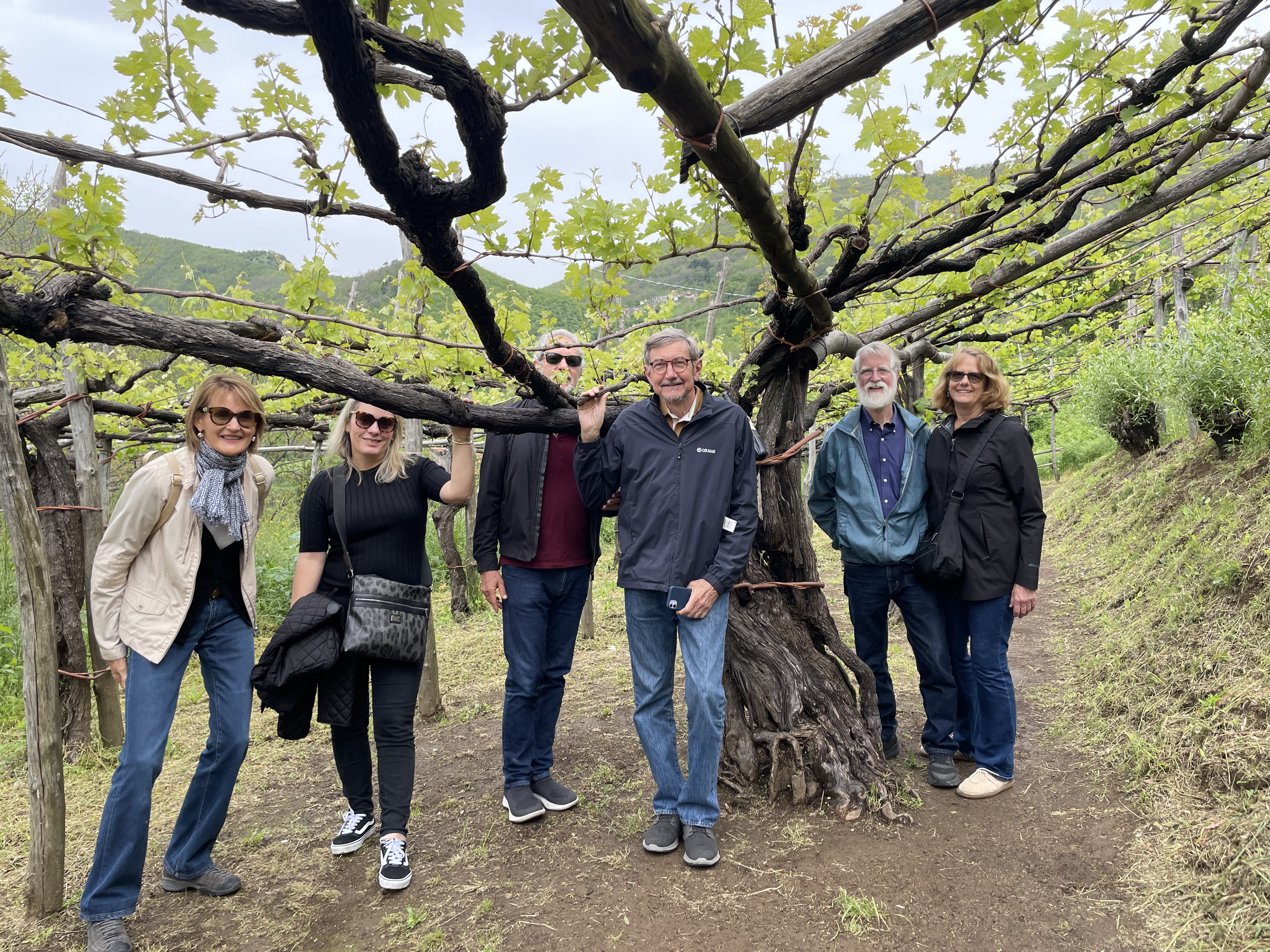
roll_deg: -2.0
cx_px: 635
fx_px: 954
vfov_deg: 53.1
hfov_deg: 67.3
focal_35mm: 26
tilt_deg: -1.2
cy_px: 476
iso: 32
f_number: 1.6
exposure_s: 1/807
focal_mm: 4.2
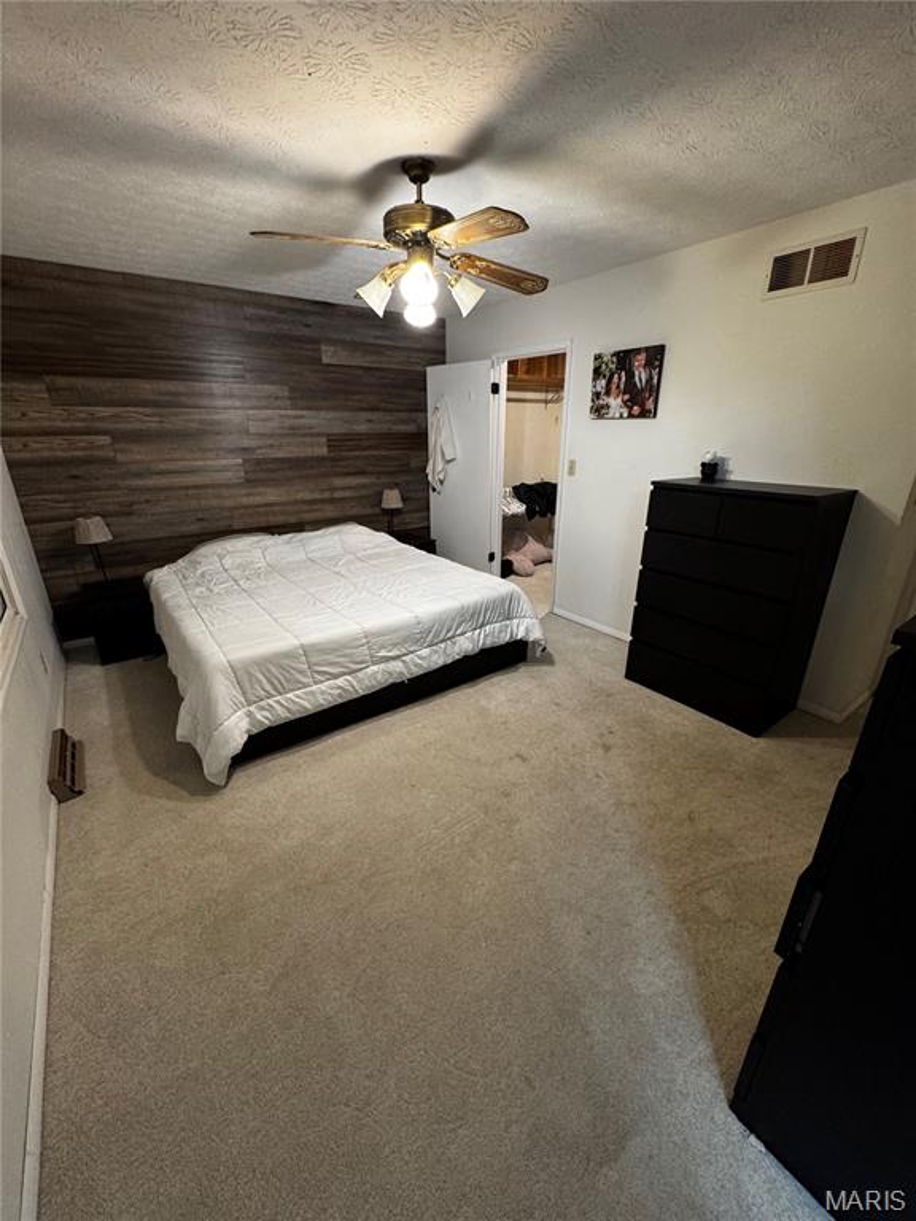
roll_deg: +0.0
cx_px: 458
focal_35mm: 14
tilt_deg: -20.6
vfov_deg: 102.1
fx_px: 494
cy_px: 610
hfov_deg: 85.7
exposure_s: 1/60
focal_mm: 2.22
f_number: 2.2
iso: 500
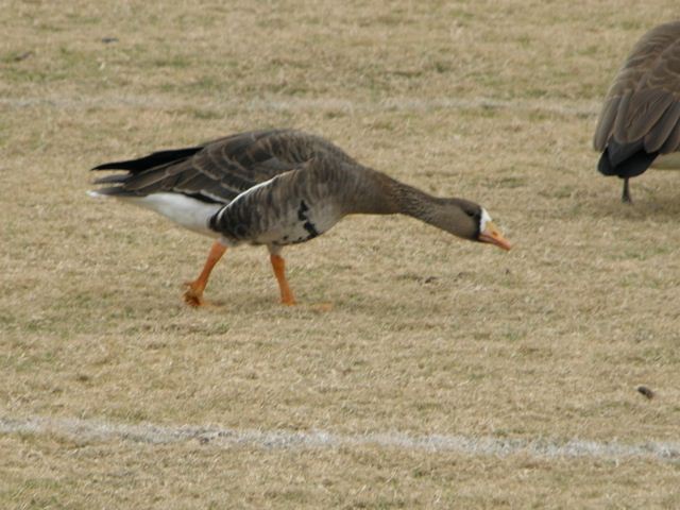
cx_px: 340
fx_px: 8251
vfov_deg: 3.5
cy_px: 255
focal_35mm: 420
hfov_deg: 4.7
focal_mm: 75
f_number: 5.4
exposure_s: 1/250
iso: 160
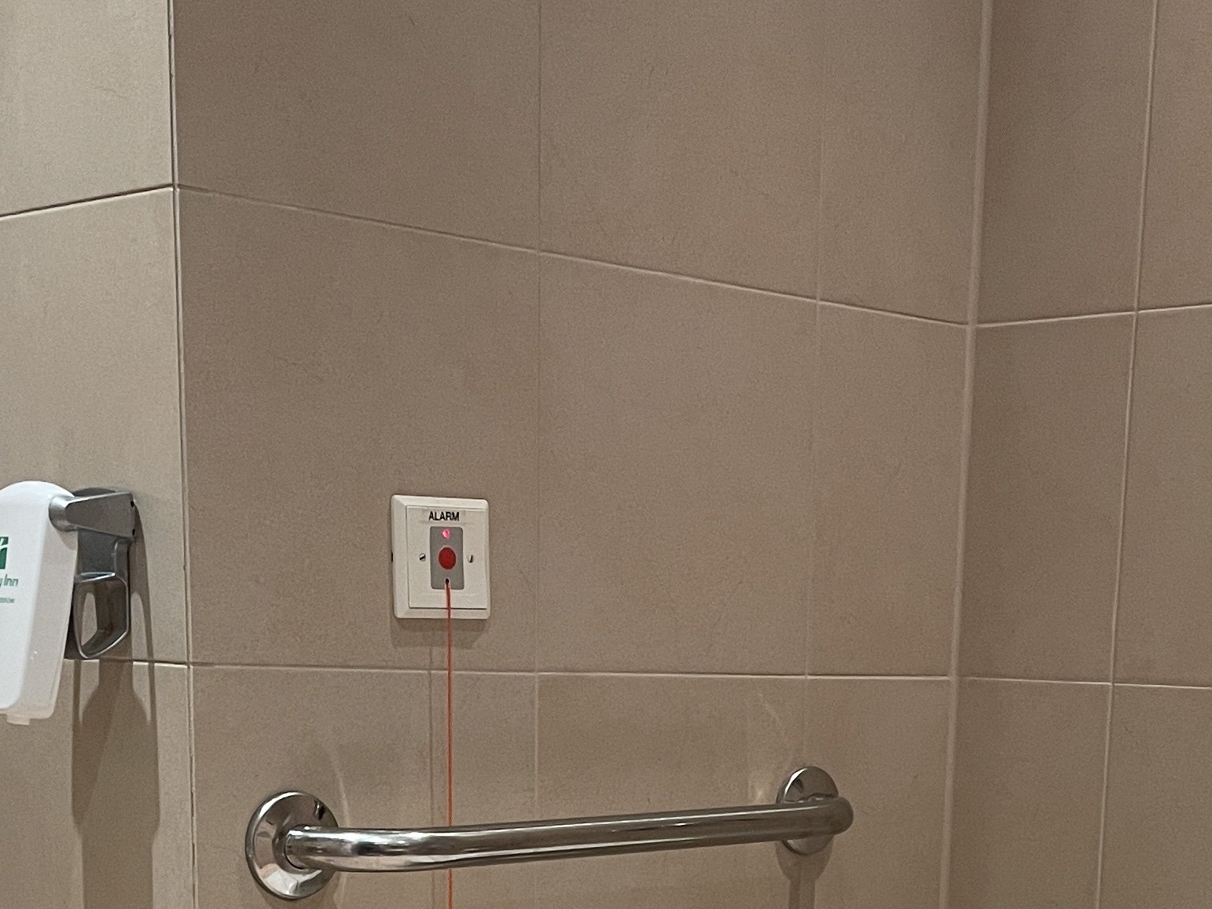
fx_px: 2380
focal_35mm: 68
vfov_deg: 19.9
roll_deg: -1.6
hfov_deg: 28.4
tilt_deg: -11.5
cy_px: 1173
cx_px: 806
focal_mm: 4.2
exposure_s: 1/50
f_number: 1.6
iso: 200
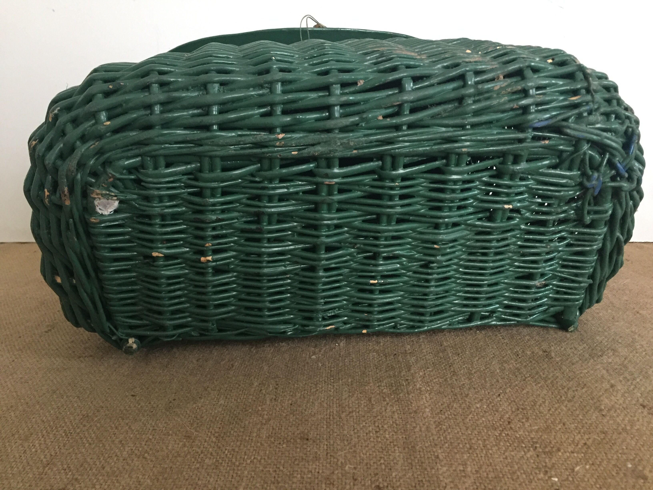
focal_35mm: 29
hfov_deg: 61.7
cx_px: 326
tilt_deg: -14.1
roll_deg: +2.4
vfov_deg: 48.2
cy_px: 245
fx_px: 547
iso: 250
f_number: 2.2
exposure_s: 1/25
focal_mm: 4.15
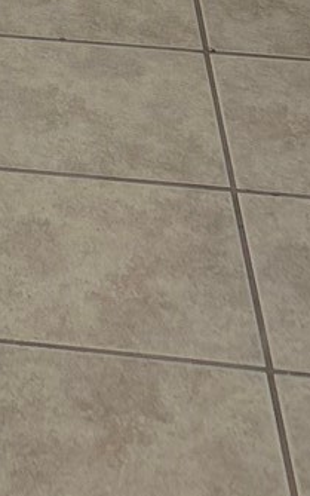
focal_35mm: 132
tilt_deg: -12.0
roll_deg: +0.3
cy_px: -503
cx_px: -274
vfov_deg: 13.5
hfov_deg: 9.4
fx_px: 1783
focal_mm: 5.7
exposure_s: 1/121
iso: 50
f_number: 1.5
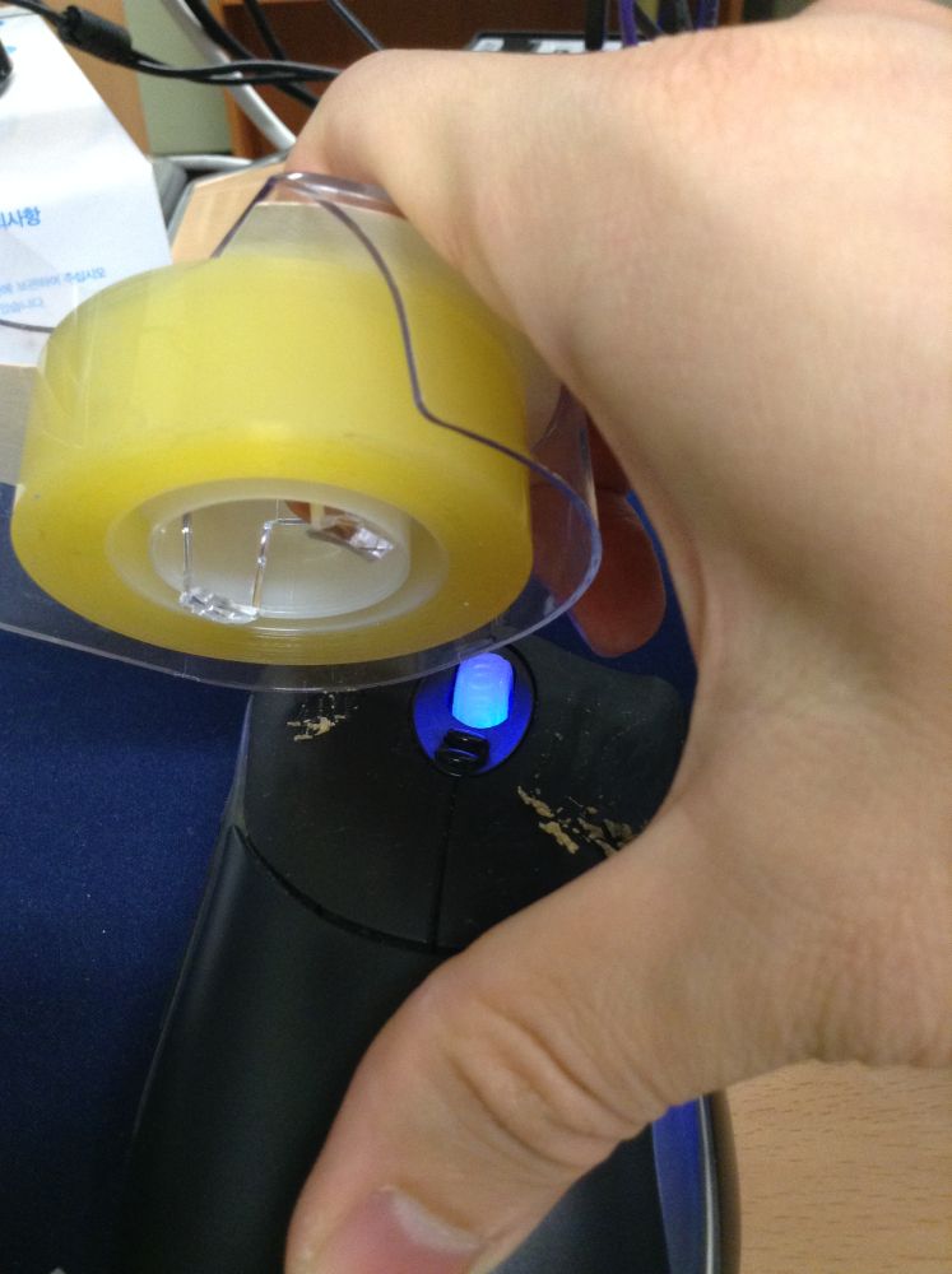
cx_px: 476
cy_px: 637
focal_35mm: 33
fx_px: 1213
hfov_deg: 42.8
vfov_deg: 55.4
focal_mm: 3.3
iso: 160
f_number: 2.4
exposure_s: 1/24
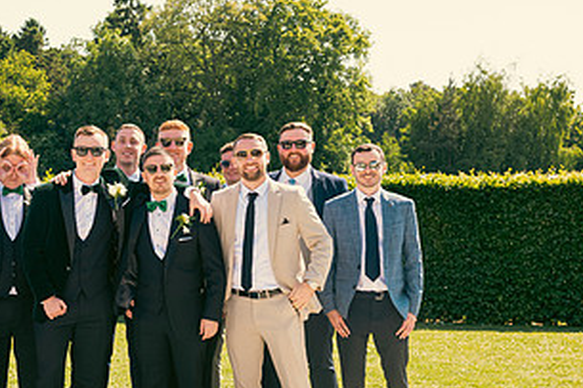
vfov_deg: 22.9
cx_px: 80
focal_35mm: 59
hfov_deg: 32.6
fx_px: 955
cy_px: 242
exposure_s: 1/200
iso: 125
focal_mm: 31
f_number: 6.3
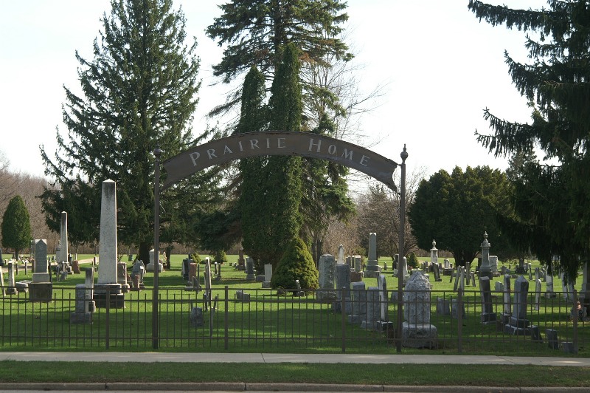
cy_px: 196
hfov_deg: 22.6
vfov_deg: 15.2
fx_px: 1474
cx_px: 295
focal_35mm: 90
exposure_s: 1/160
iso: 100
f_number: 7.1
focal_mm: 60
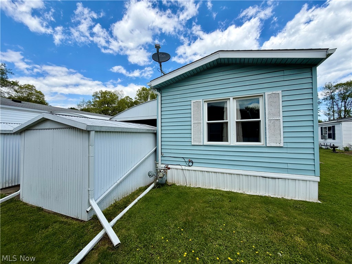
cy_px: 132
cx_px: 176
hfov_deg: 102.1
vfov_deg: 85.7
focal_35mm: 14
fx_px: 142
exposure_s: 1/770
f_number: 2.2
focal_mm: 2.22
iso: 20
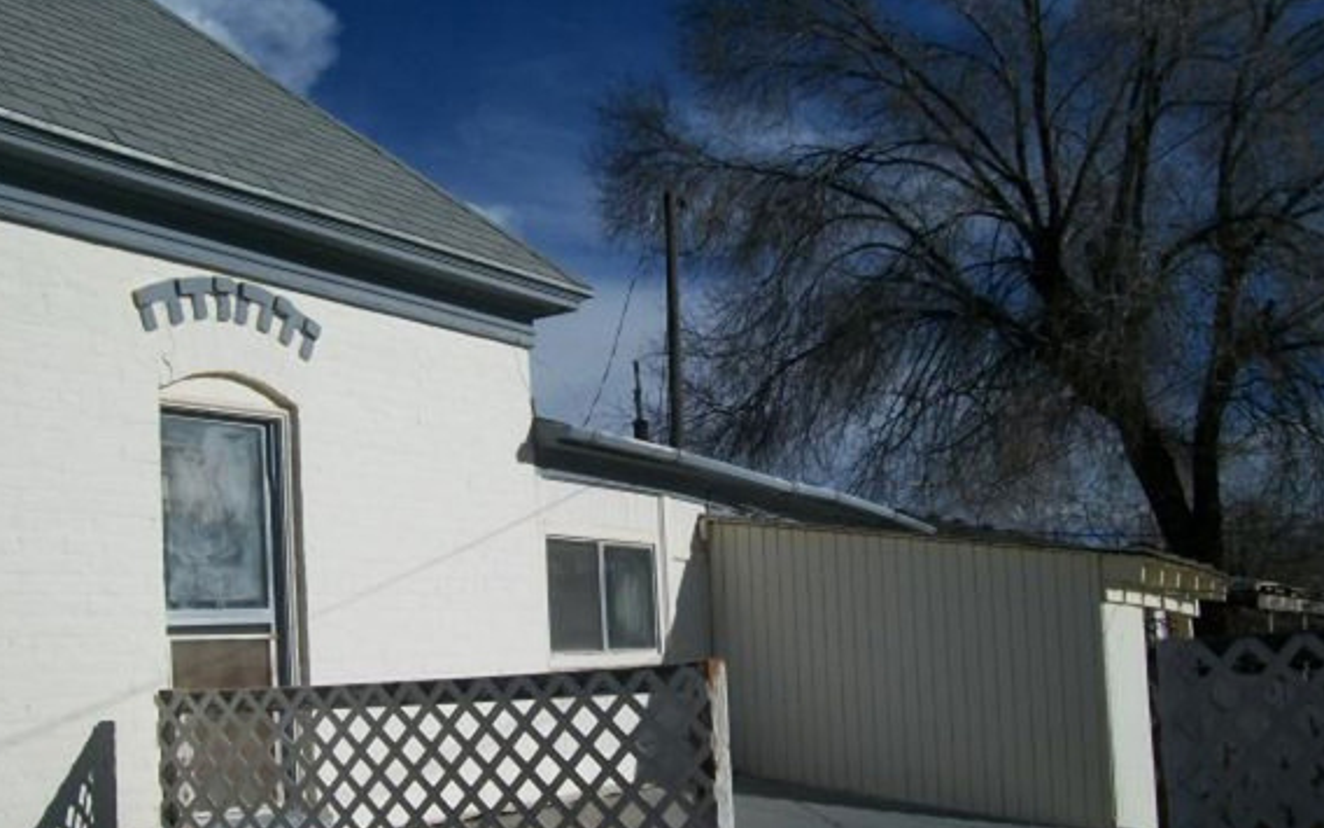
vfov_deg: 29.8
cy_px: 480
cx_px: 601
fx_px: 1552
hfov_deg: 46.2
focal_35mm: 43
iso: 80
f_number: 4.8
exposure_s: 1/1401
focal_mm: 6
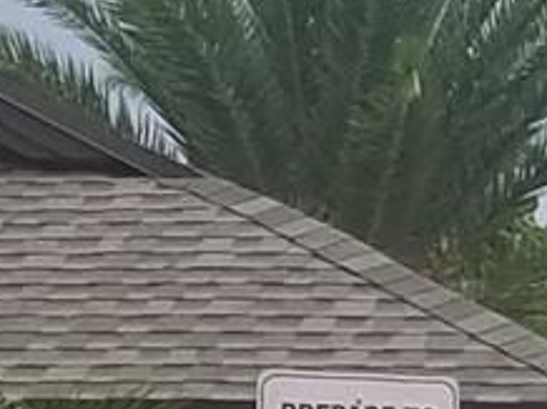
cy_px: 183
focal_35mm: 191
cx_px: 1167
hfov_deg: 9.5
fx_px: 3015
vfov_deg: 7.8
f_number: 1.7
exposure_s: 1/2123
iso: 50
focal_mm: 4.25
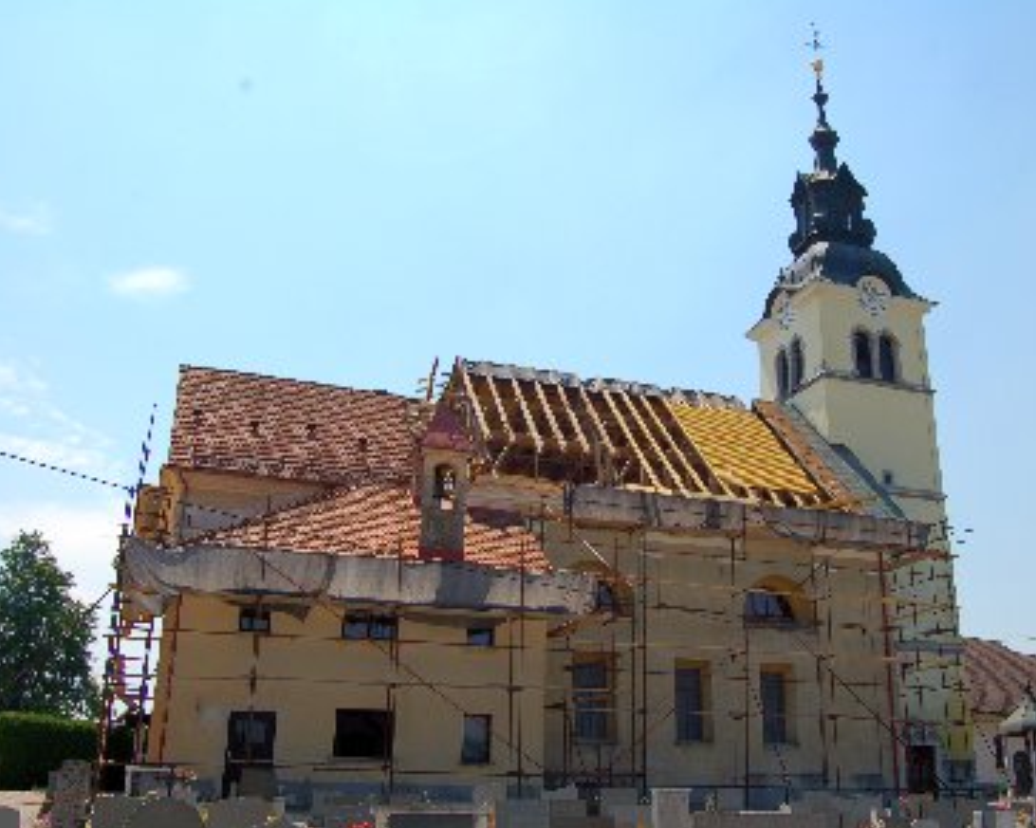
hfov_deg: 47.7
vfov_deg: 39.1
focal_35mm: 38
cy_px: 414
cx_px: 608
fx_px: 1165
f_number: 8
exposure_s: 1/500
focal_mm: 22
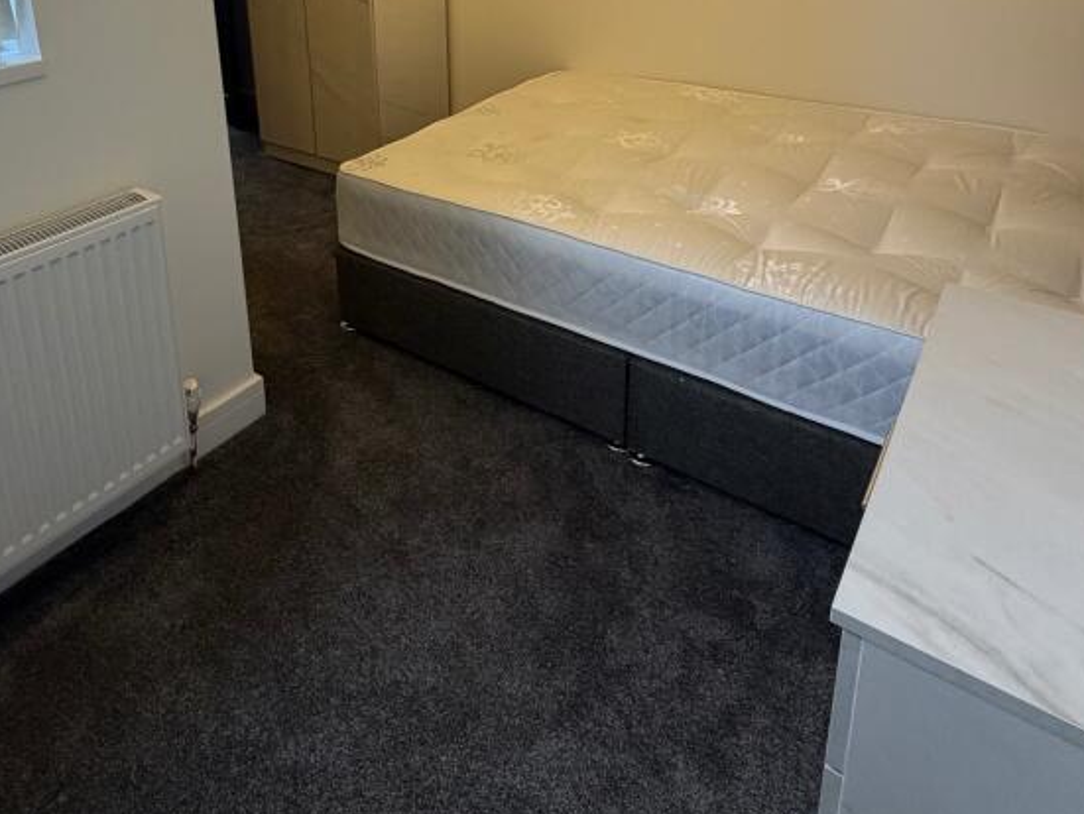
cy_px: 85
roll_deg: +2.7
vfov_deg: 47.8
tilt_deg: -15.1
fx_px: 815
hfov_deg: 66.4
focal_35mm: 26
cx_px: 419
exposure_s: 1/121
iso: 160
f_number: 2.2
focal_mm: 2.22
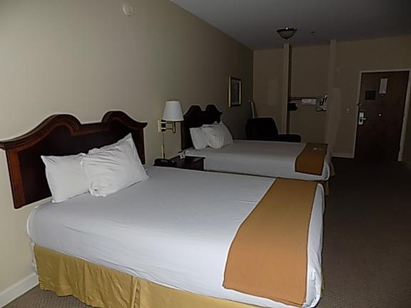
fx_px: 273
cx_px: 206
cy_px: 154
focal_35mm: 23
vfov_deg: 58.9
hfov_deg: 73.9
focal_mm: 4
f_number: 3.1
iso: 200
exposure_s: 1/30
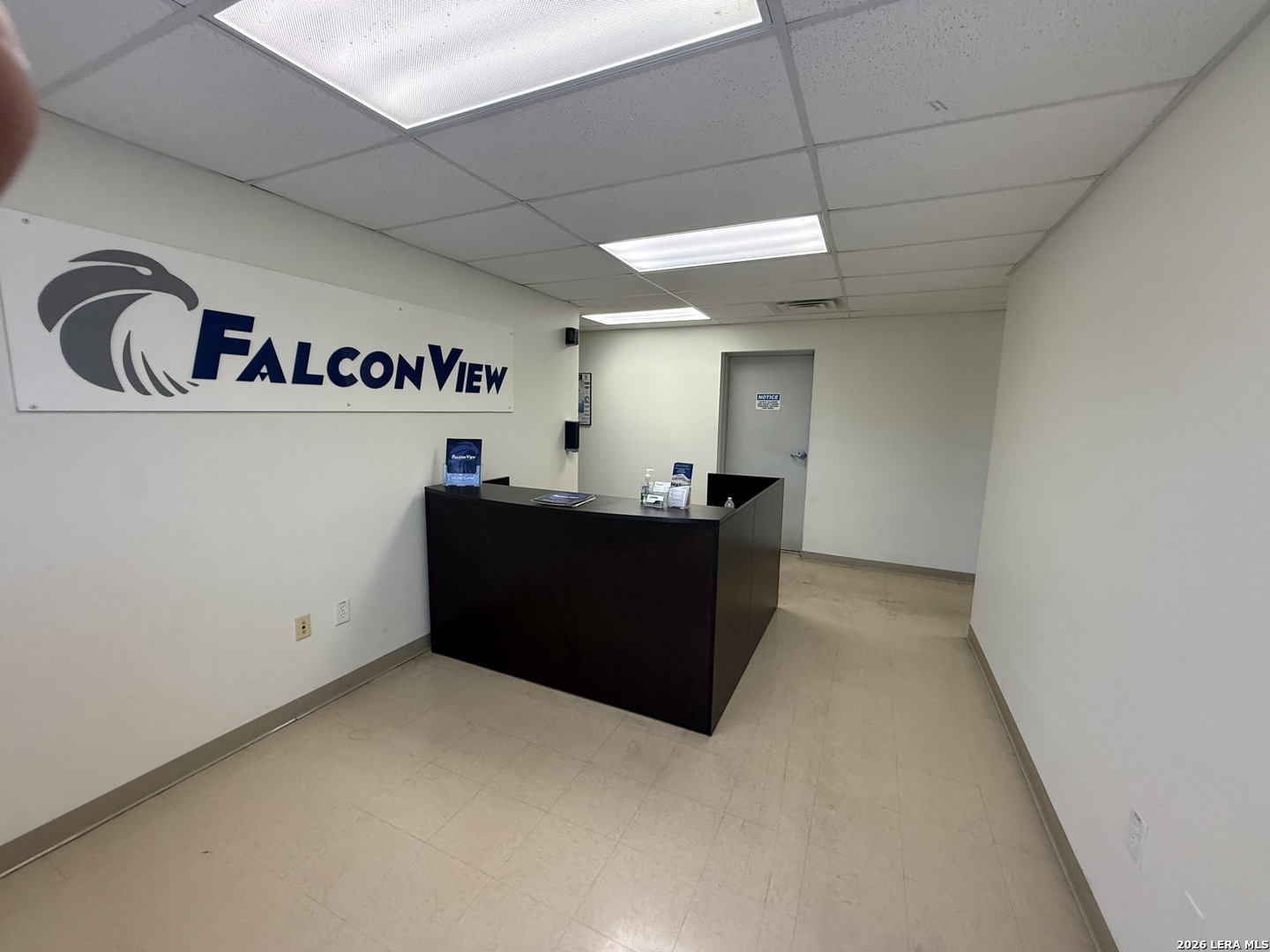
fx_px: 514
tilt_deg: -7.8
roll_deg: -1.1
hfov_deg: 102.1
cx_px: 635
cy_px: 476
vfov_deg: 85.7
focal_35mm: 14
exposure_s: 1/60
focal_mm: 2.22
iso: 250
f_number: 2.2
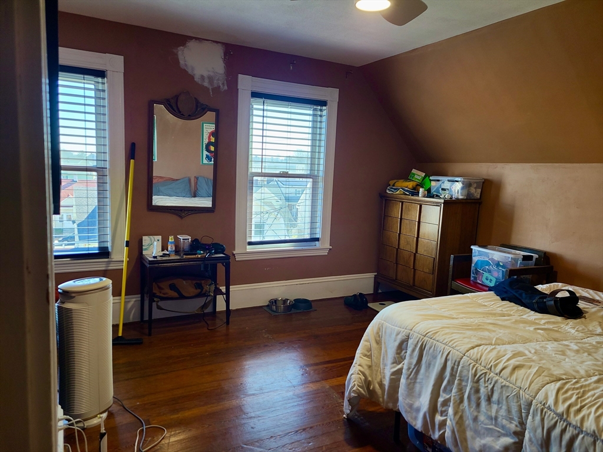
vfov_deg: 53.1
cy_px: 226
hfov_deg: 67.3
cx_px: 302
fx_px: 453
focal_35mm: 26
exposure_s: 1/60
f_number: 1.8
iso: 50
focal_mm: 5.4
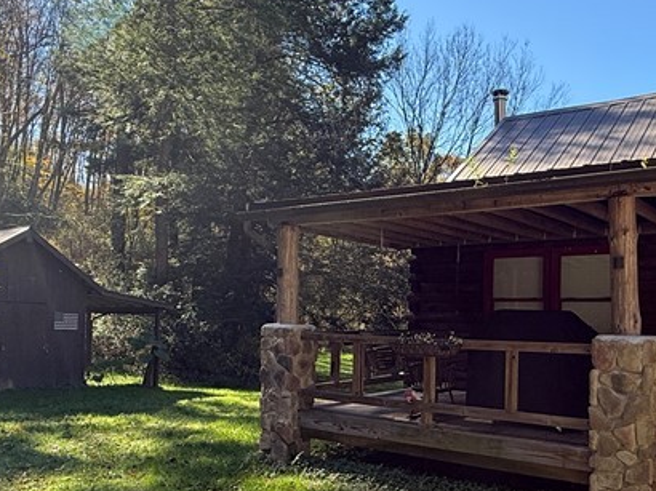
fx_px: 663
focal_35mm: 35
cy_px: 310
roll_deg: -1.4
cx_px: 392
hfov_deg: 52.3
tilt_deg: +1.0
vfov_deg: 40.3
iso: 64
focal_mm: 2.22
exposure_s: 1/416
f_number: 2.2
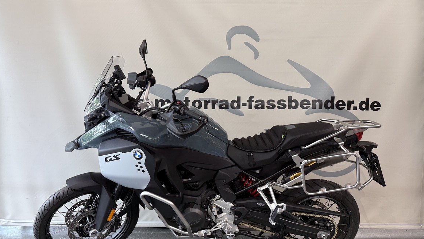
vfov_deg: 42.3
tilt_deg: -3.9
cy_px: 159
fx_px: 304
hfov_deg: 69.9
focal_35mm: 27
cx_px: 215
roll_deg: -1.3
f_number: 1.78
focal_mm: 6.76
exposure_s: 1/100
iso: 125
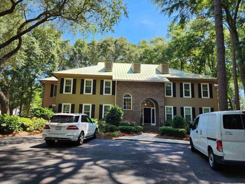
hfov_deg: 73.9
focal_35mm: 23
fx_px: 163
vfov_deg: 58.9
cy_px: 92
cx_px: 122
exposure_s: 1/214
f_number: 1.8
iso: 12
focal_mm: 6.4
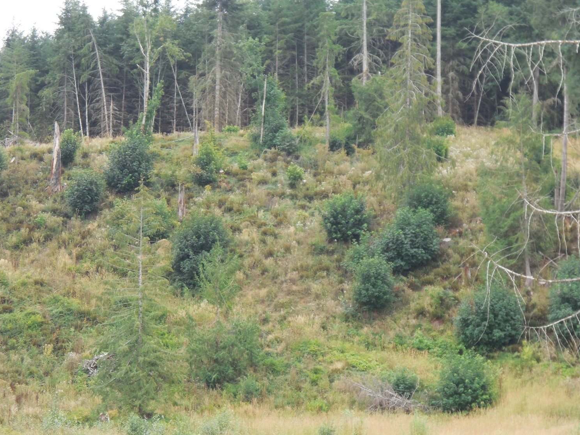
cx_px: 284
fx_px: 2145
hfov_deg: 15.4
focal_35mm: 128
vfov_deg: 11.6
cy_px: 233
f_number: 5.5
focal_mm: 21.2
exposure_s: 1/60
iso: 140
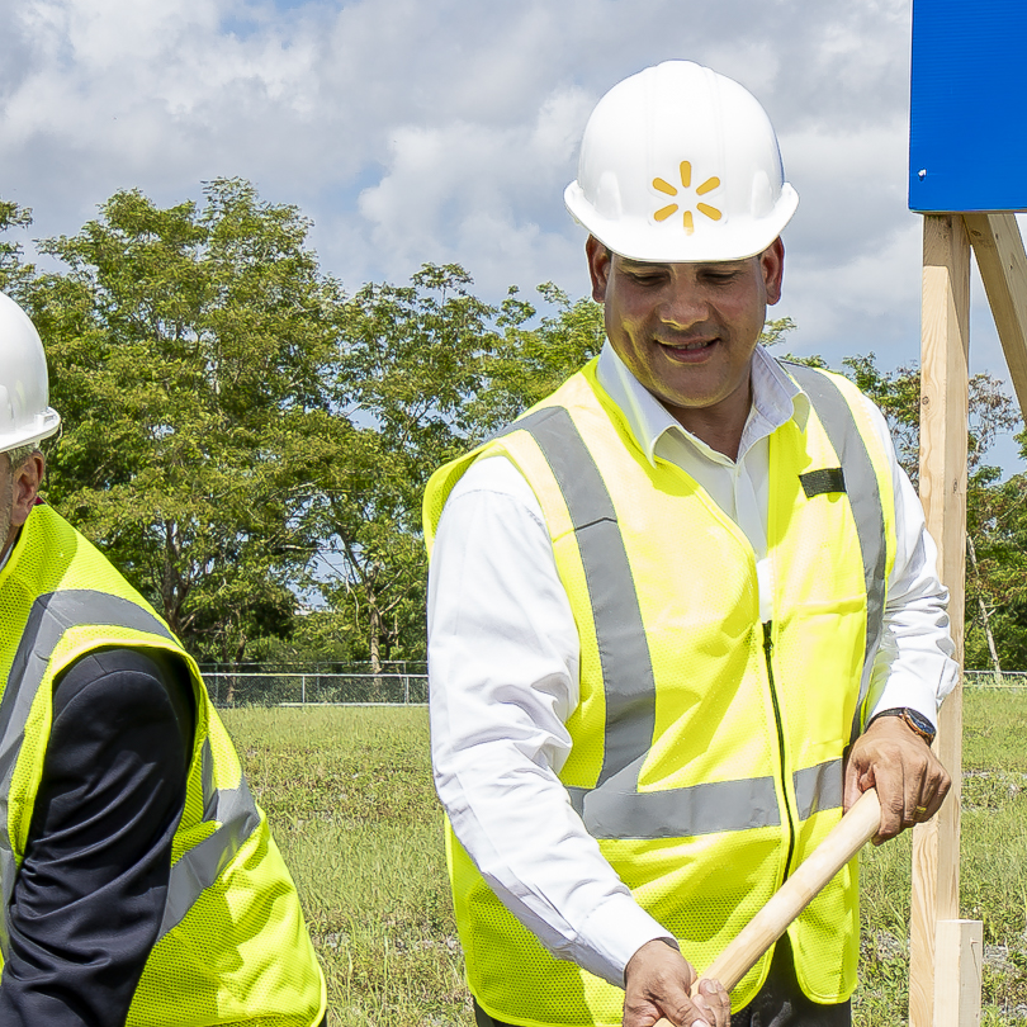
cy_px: 1287
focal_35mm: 134
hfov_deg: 12.0
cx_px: 1820
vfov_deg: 12.7
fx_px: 4498
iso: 64
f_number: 7.1
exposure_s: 1/320
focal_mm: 24
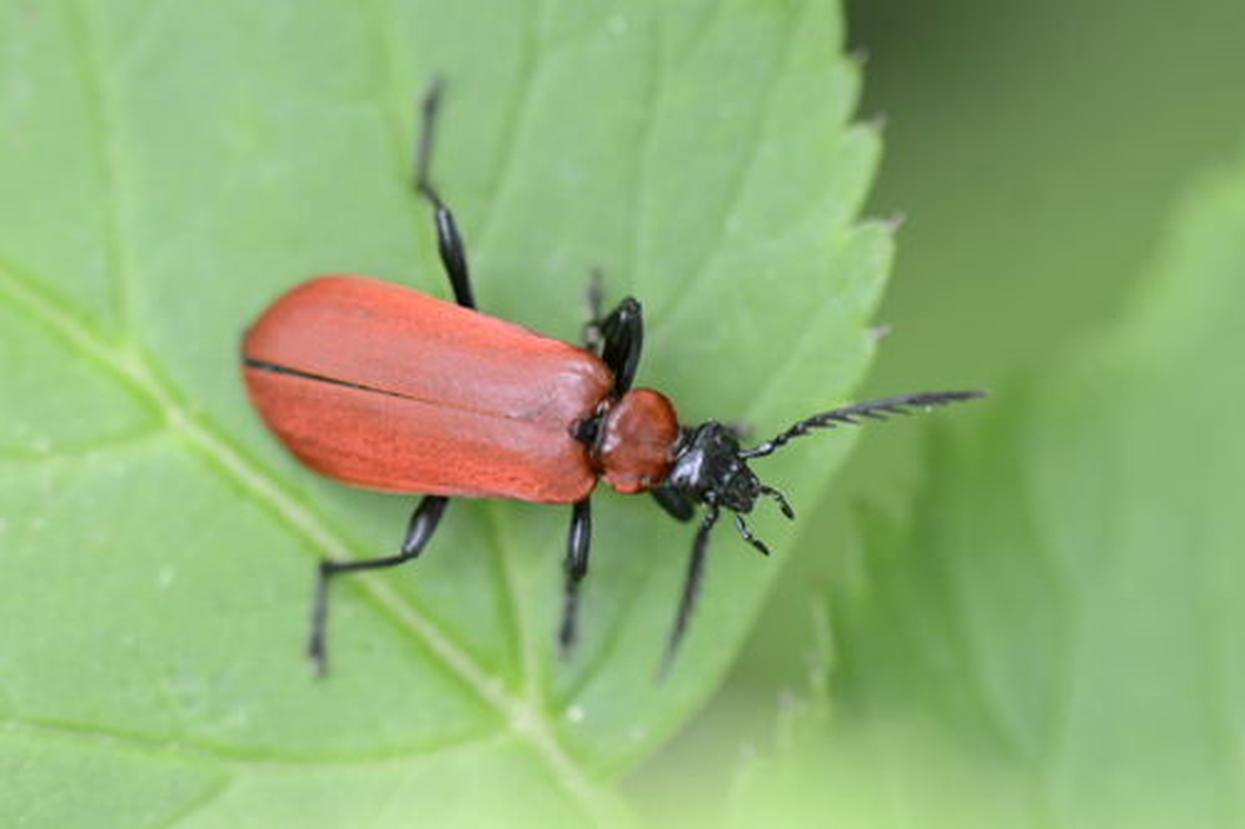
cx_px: 622
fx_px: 3630
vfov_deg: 13.0
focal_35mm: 105
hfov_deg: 19.5
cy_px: 414
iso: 400
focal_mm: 105
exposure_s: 1/125
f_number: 5.6
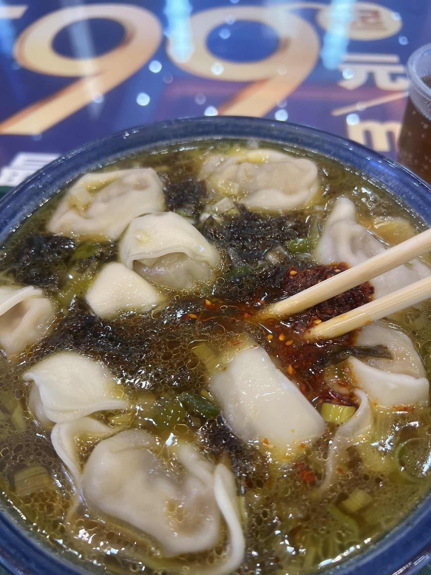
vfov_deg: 67.3
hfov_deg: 53.1
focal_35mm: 26
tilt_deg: -52.5
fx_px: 432
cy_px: 288
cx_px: 216
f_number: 1.5
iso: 125
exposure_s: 1/100
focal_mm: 5.7
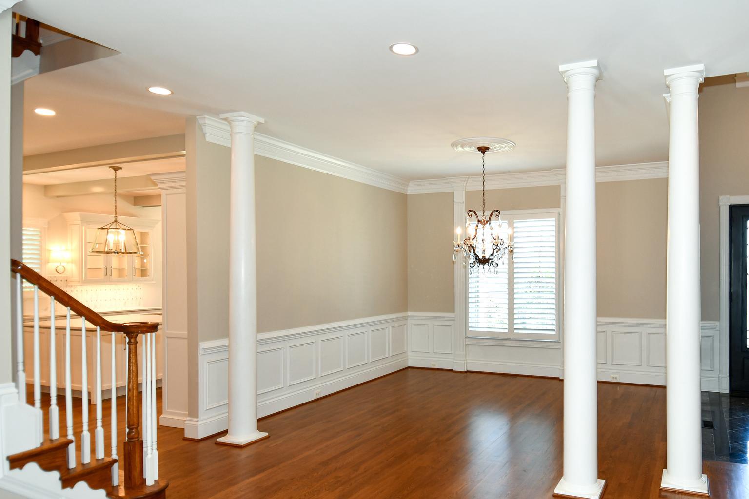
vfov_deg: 52.9
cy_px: 286
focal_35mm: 24
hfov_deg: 72.4
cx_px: 472
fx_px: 499
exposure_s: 1/80
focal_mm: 12
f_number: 4.5
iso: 200
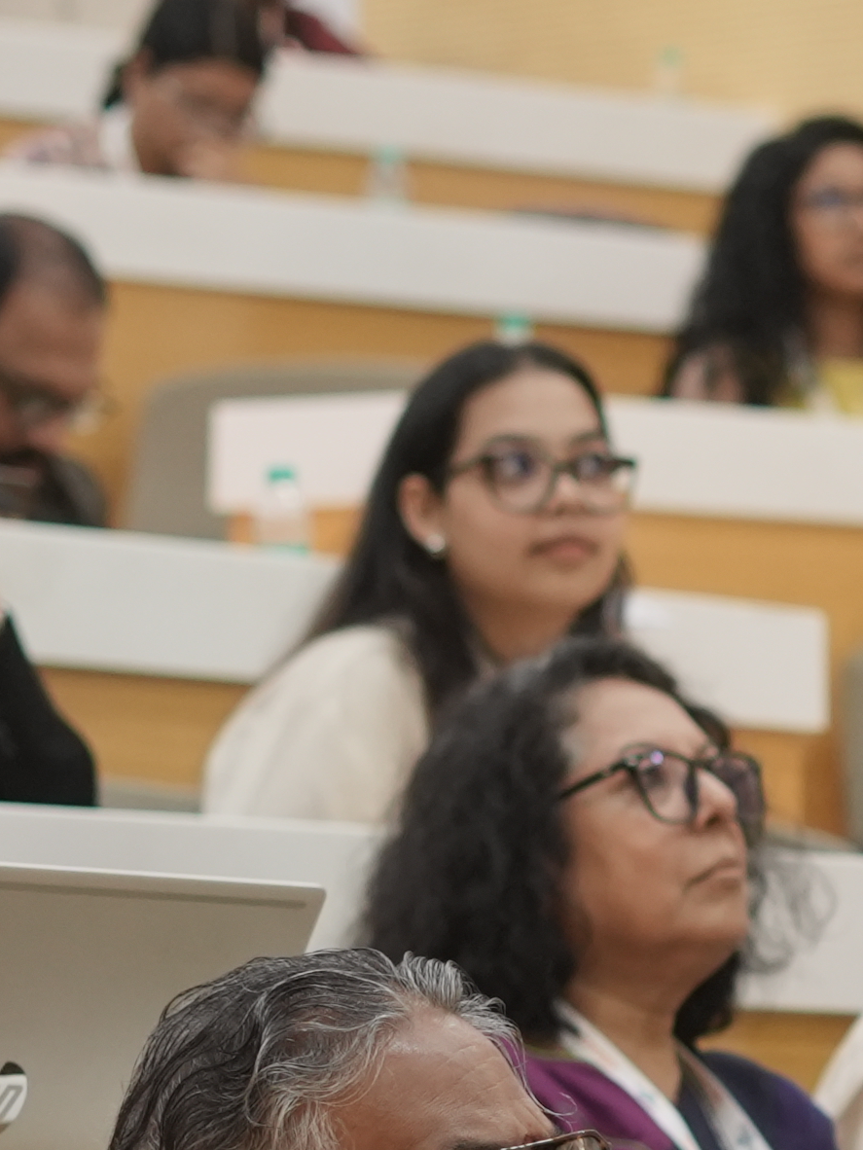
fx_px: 9470
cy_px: 1411
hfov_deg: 5.1
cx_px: 1871
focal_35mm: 285
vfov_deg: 6.9
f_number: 2.5
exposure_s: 1/160
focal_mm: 50
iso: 1250
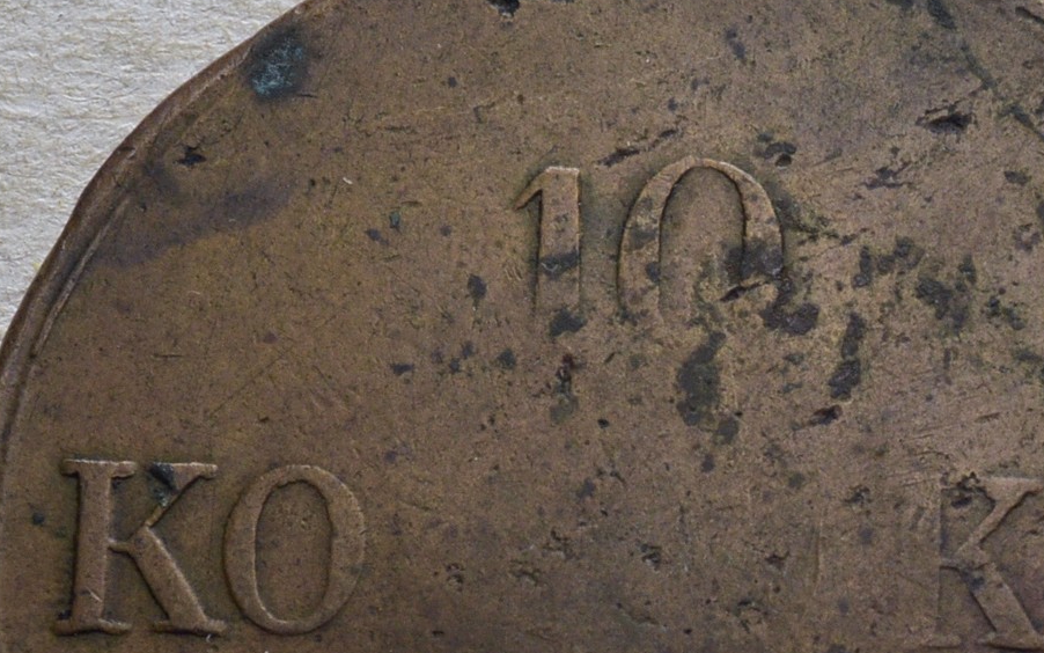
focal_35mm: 200
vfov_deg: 6.6
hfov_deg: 10.3
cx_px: 1358
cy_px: 596
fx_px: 5691
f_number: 14
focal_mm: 48
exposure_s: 1/250
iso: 400
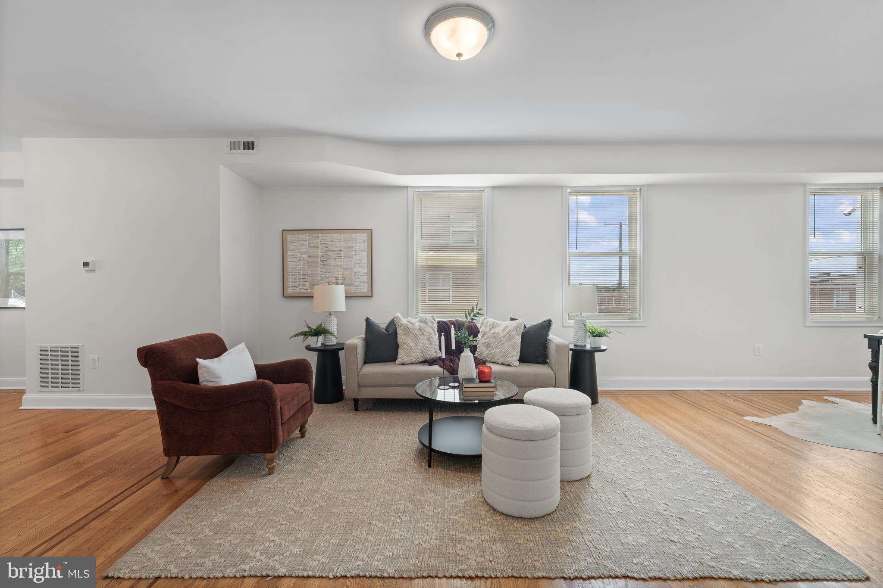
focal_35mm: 15
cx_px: 442
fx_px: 370
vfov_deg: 76.9
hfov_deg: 100.0
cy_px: 294
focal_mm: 15.1
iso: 100
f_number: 8
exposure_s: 1/10
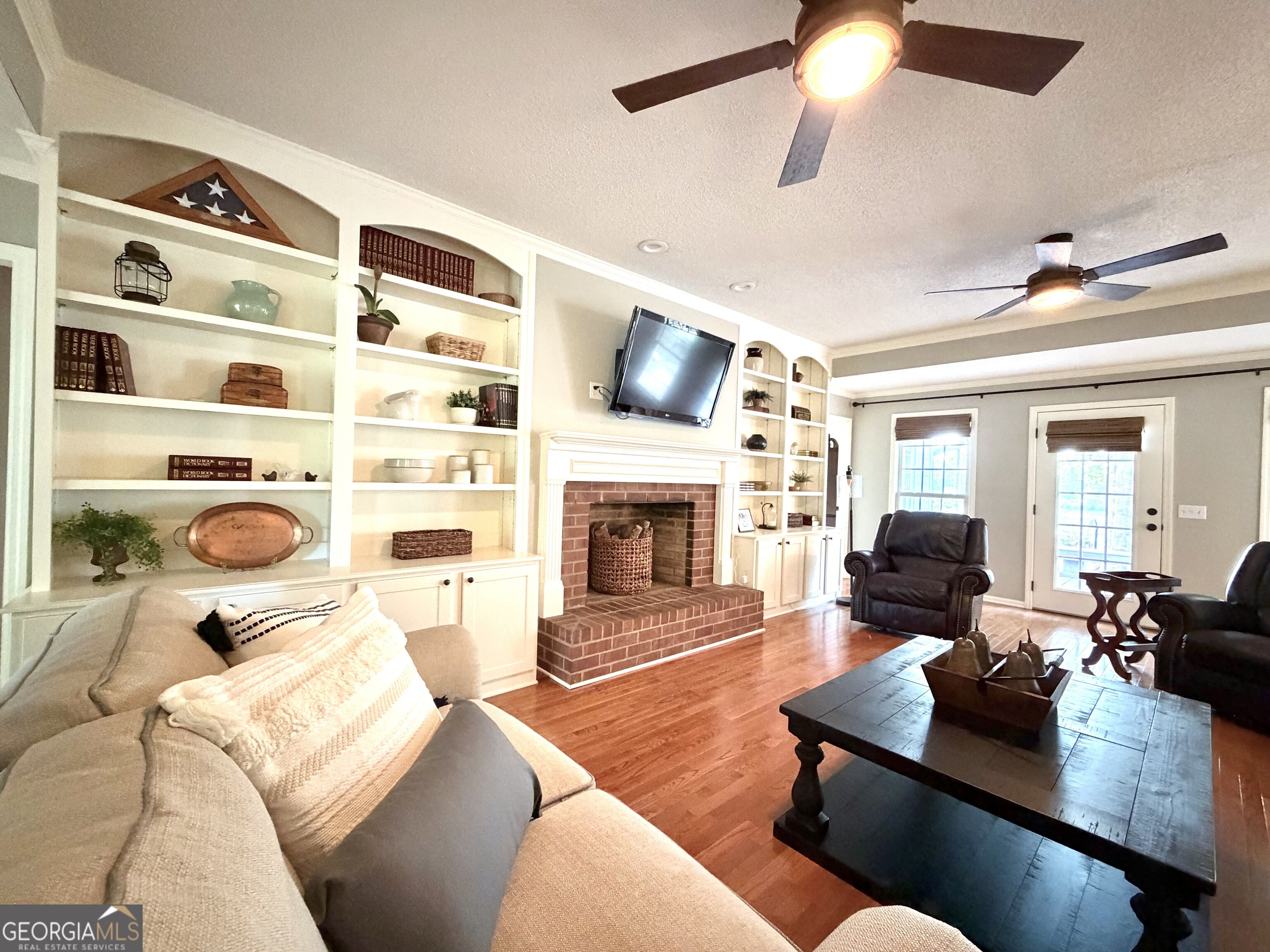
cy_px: 476
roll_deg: -1.6
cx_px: 635
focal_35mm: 14
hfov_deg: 102.1
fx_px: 514
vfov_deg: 85.7
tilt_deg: -0.3
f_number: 2.2
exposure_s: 1/40
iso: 1000
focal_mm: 2.22
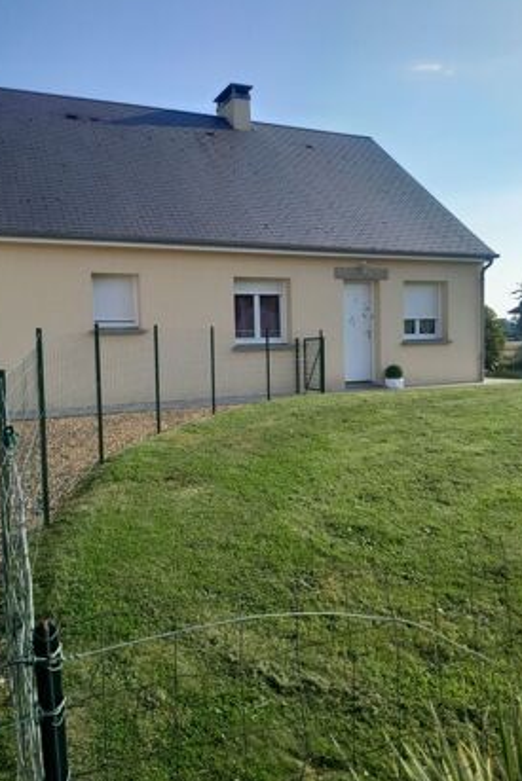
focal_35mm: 28
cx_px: 275
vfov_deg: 65.5
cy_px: 384
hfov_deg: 46.4
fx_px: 608
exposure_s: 1/395
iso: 40
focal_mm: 3.98
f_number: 1.8
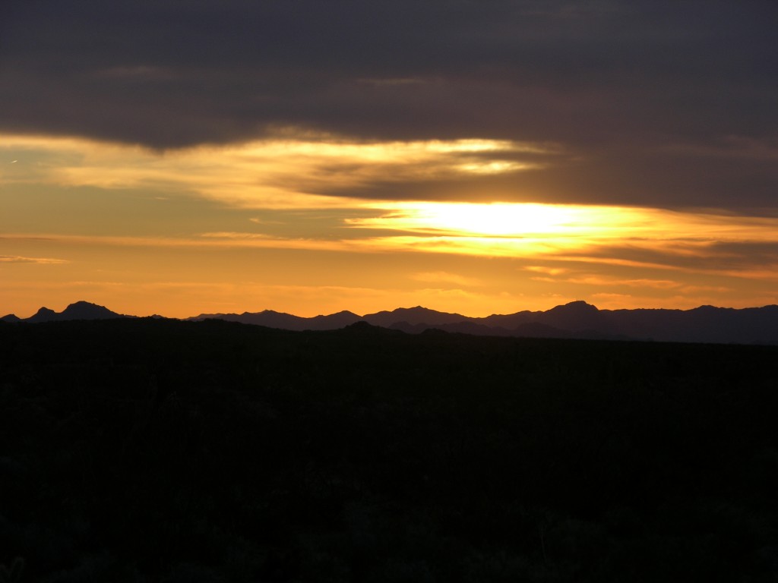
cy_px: 292
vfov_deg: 9.3
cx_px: 389
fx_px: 3596
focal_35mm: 160
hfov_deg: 12.3
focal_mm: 41.1
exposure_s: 1/215
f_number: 5
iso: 50
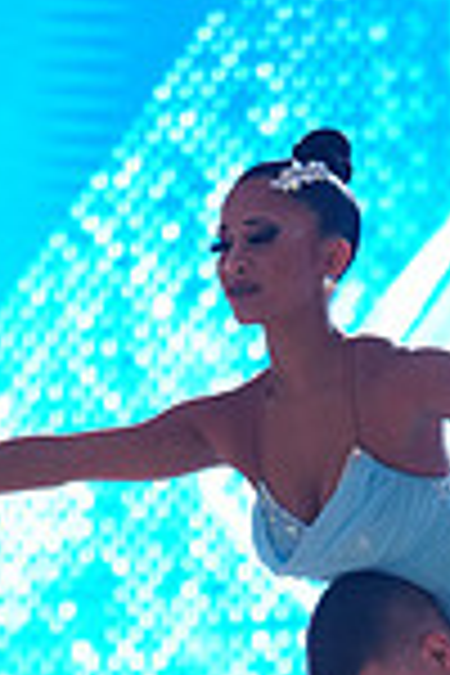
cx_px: 583
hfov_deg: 2.6
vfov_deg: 3.9
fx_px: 9805
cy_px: 1076
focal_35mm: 523
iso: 1250
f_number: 2.8
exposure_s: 1/640
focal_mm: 135
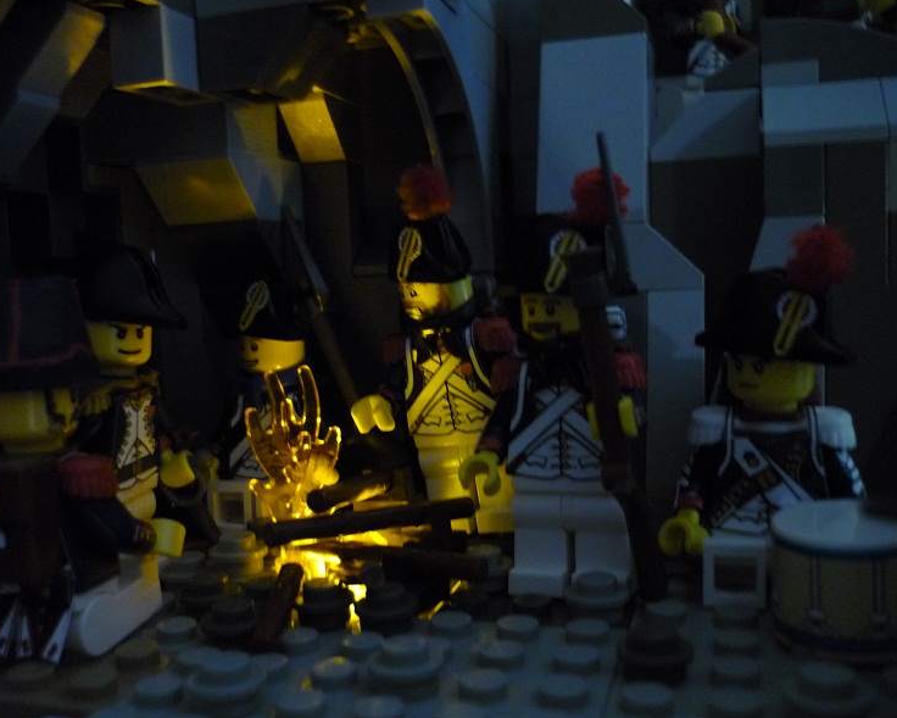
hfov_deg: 51.5
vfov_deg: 42.2
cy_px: 357
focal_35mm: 35
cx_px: 431
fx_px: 929
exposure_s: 1/4
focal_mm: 5.5
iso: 400
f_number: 2.8
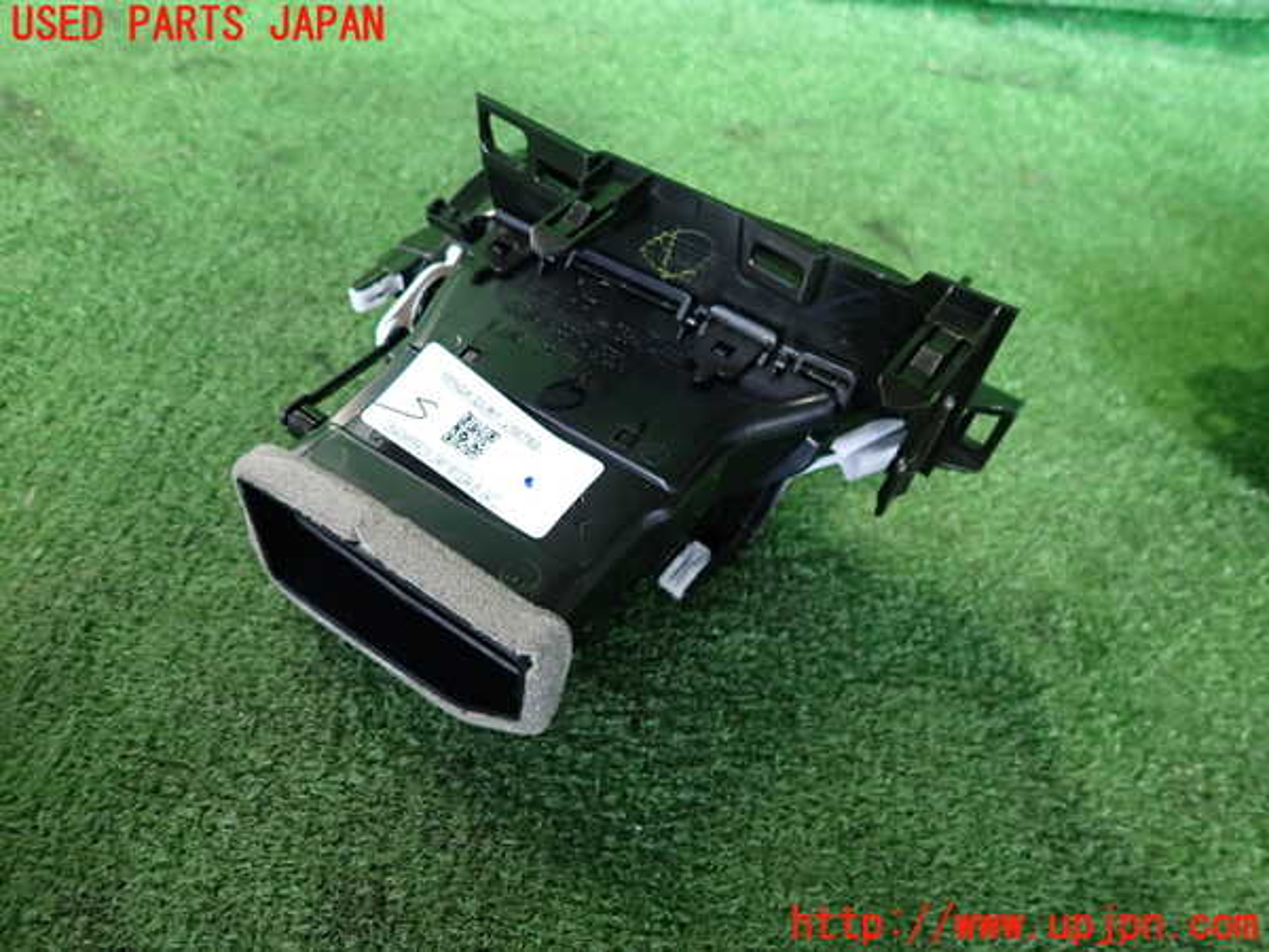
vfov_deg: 54.9
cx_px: 634
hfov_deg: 69.4
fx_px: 916
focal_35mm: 25
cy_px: 476
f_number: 2
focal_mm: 4.5
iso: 320
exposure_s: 1/30
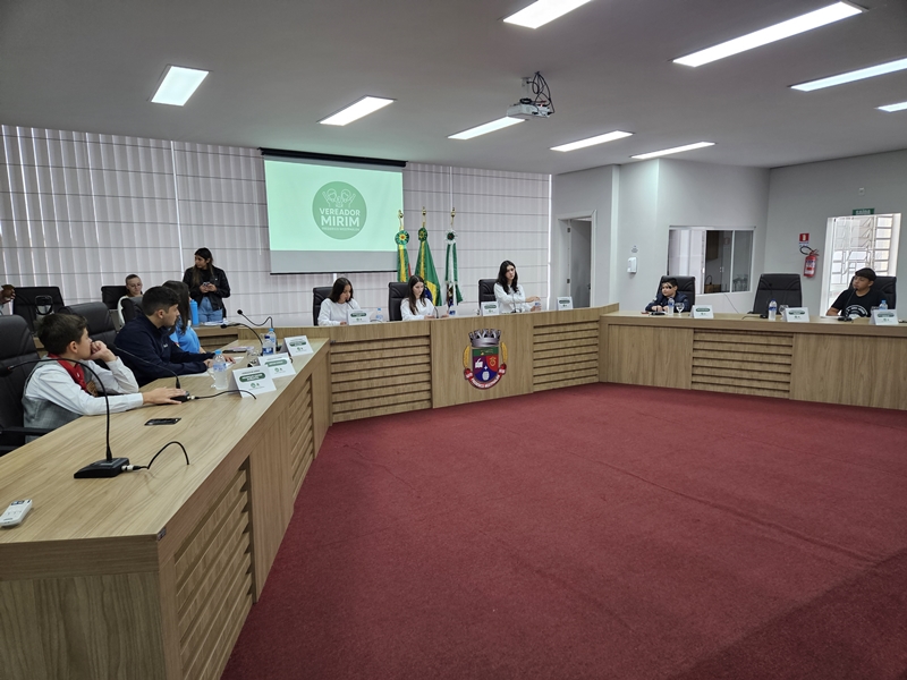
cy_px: 340
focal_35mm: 23
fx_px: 603
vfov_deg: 58.9
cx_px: 454
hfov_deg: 73.9
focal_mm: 5.4
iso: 200
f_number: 1.8
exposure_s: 1/120
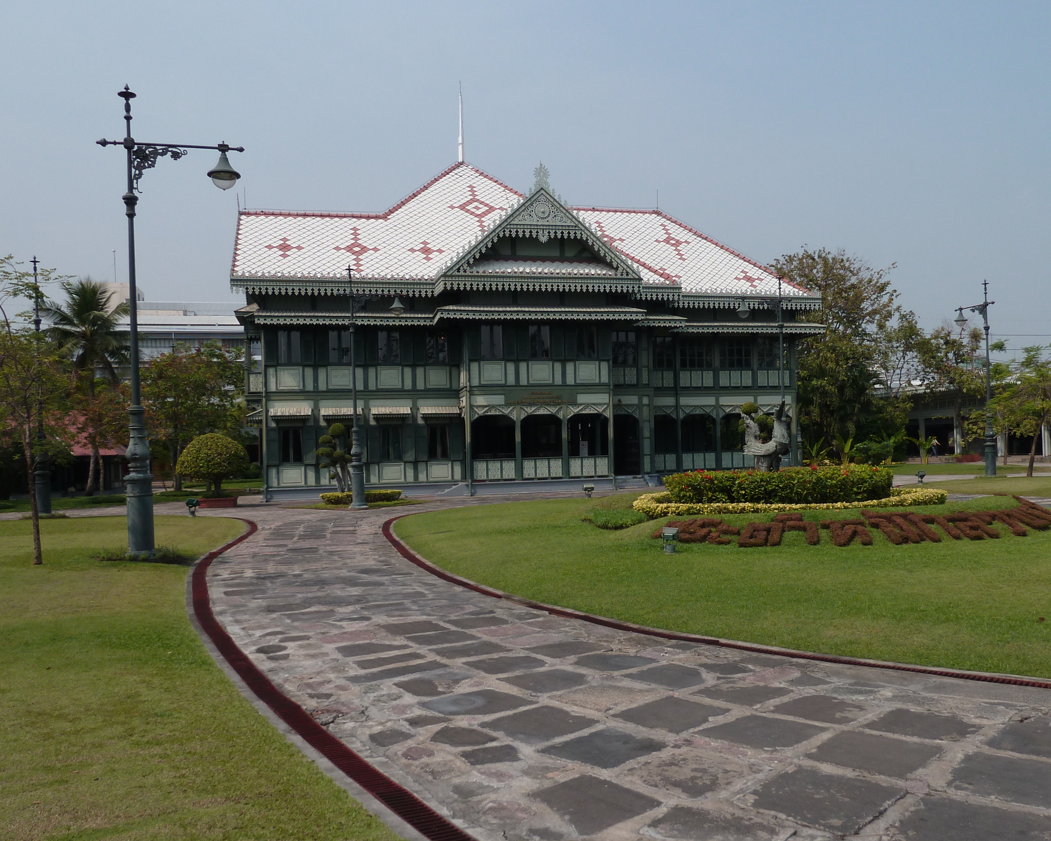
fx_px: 933
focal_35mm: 30
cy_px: 464
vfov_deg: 48.4
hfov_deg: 58.6
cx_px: 588
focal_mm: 4.1
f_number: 3.3
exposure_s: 1/1300
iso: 80
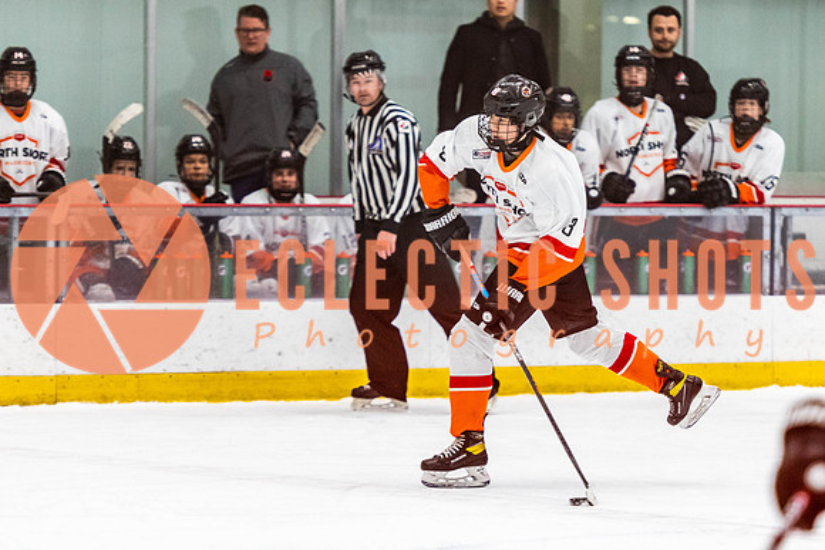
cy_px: 275
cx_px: 500
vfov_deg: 5.3
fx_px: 5898
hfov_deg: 8.0
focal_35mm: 257
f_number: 2.8
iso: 1600
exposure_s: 1/640
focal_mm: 145
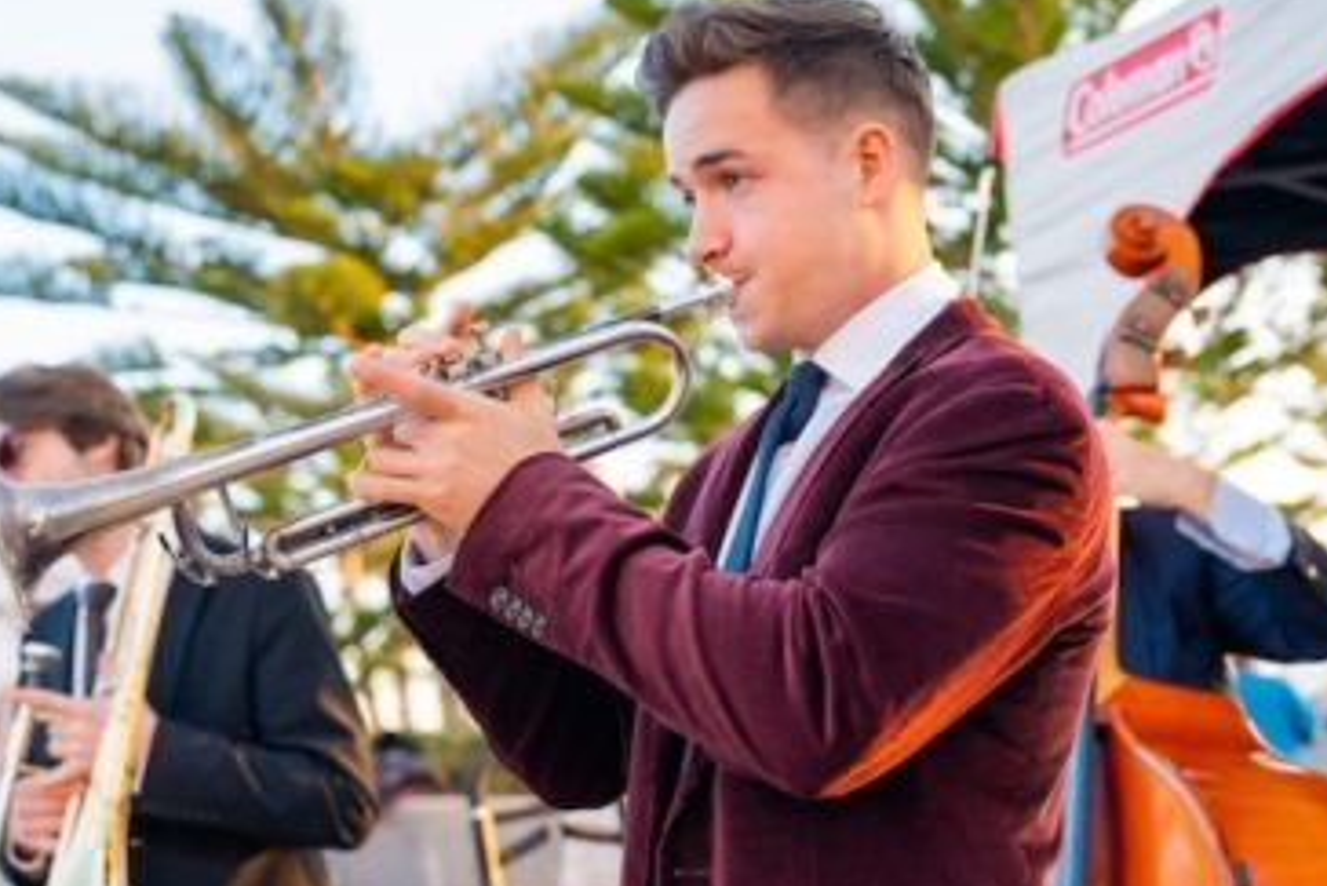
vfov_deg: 28.7
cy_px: 405
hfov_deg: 41.8
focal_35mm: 47
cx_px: 736
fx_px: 1733
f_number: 2.8
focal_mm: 38
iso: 1250
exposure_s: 1/160
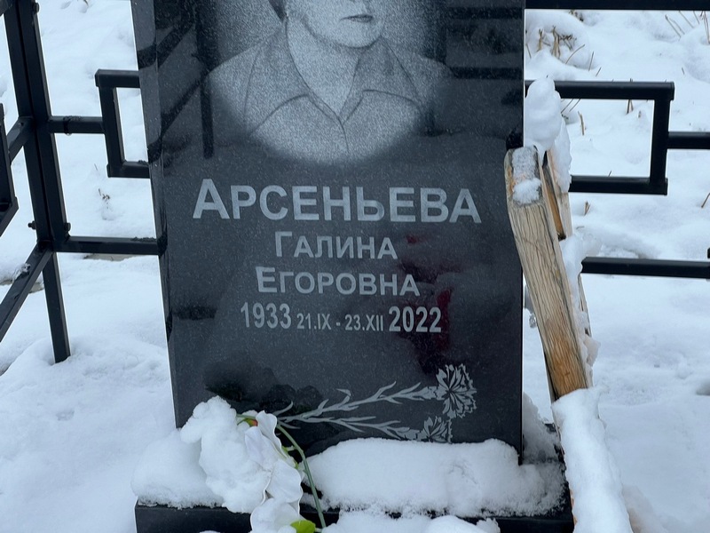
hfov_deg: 25.3
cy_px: 266
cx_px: 355
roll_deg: +1.5
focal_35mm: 77
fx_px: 1579
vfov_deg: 19.1
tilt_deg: -23.6
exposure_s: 1/99
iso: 40
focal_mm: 9
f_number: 2.8
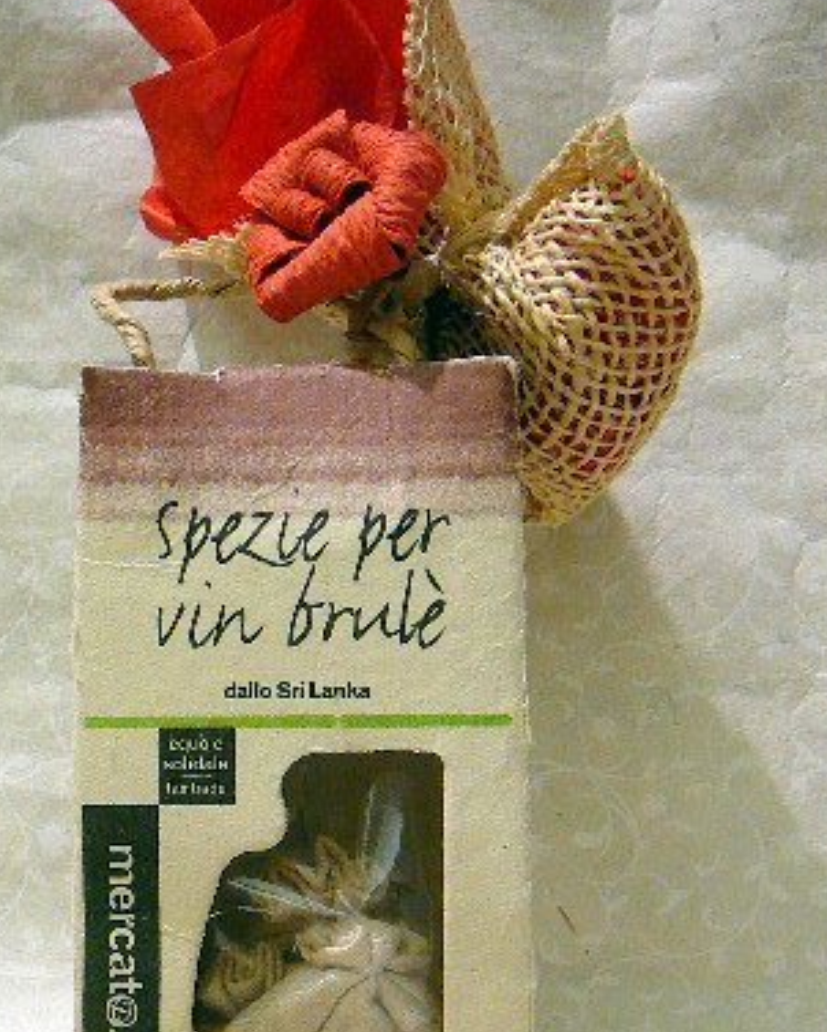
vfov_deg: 32.0
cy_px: 745
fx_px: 1773
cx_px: 293
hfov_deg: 26.1
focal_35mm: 58
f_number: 2.8
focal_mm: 5.2
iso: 200
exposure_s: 1/40
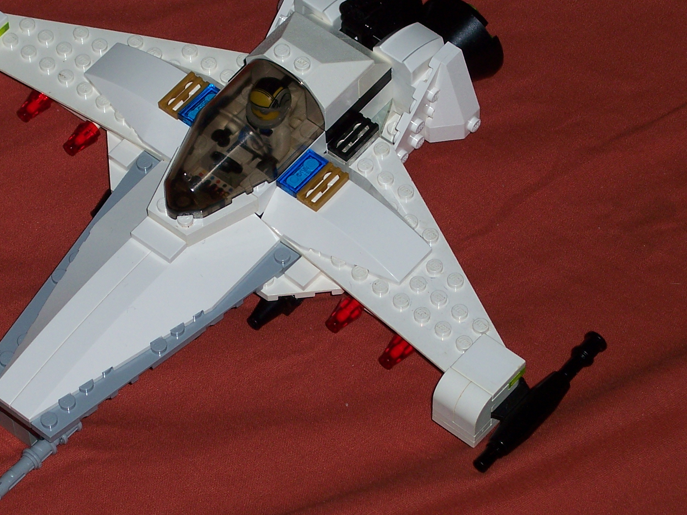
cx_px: 268
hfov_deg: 10.9
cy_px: 182
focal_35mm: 182
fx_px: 3612
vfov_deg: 8.2
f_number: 6.7
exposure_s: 1/1000
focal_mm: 24
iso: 100
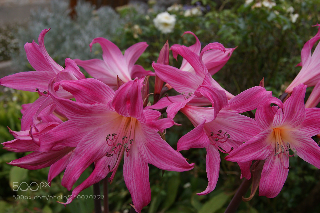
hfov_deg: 46.4
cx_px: 160
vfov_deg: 31.9
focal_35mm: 42
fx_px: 373
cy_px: 106
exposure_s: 1/60
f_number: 8
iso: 100
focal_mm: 28
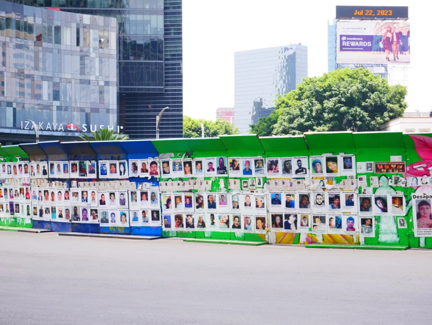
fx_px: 899
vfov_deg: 20.5
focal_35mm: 72
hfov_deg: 27.0
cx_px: 216
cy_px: 162
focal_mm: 36
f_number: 6.3
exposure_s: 1/160
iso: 200
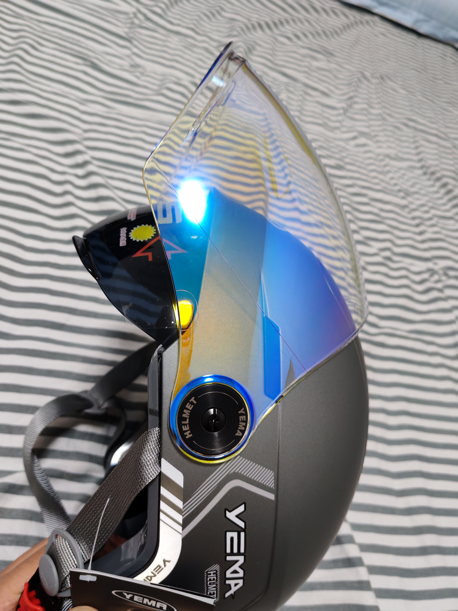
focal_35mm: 27
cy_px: 306
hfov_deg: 51.4
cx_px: 229
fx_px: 476
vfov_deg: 65.3
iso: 640
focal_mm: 5.52
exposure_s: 1/50
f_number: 1.95
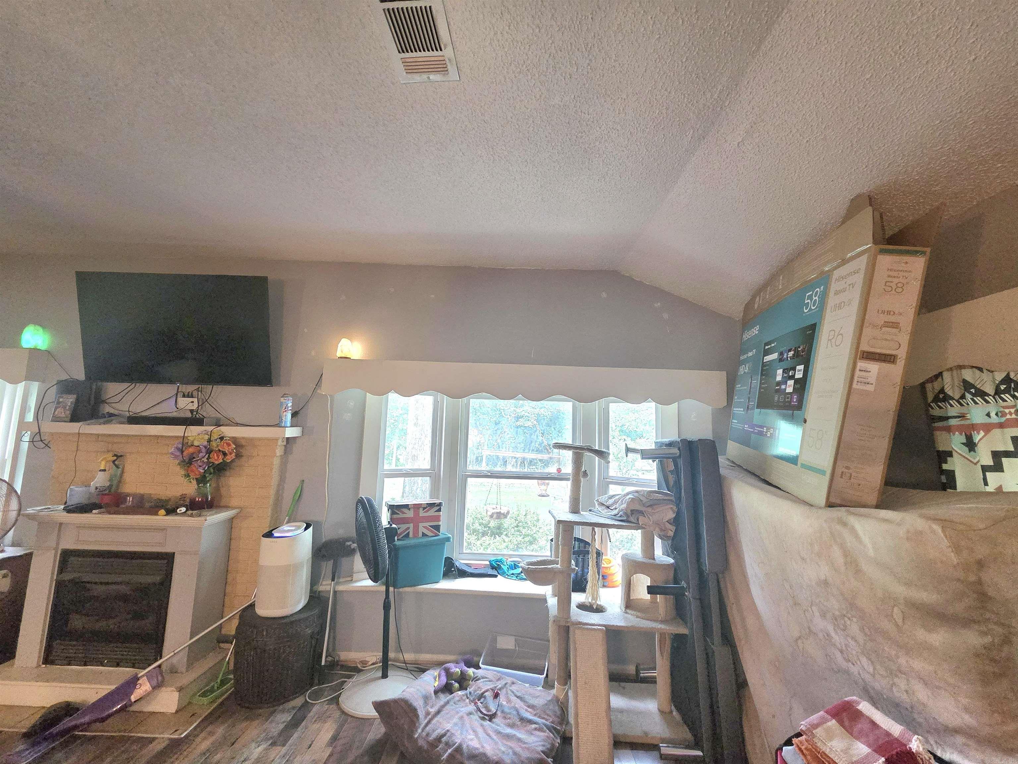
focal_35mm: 13
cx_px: 509
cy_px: 382
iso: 800
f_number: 2.2
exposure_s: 1/60.2
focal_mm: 2.2
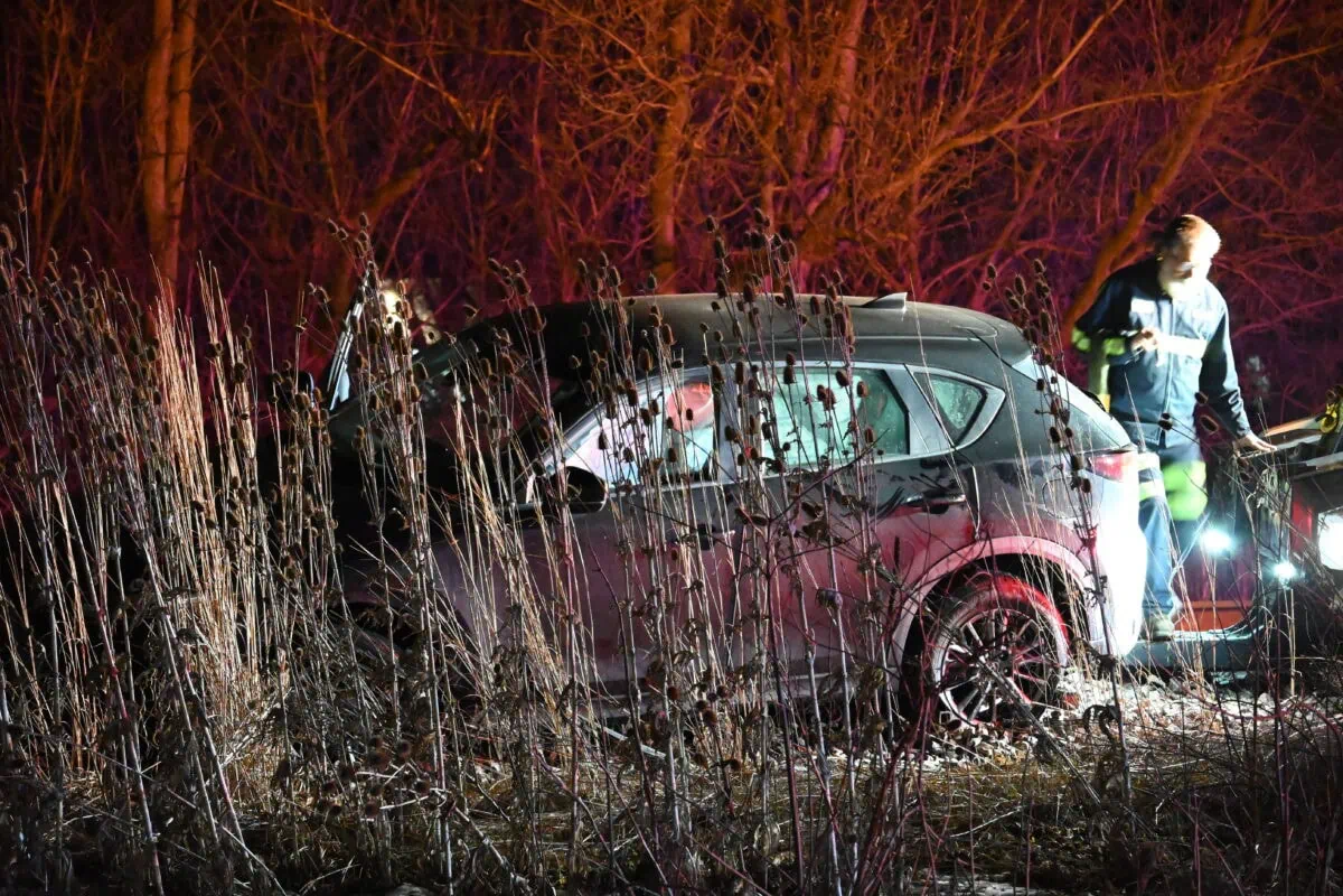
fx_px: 6155
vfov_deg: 8.3
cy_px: 448
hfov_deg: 12.5
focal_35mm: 165
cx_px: 672
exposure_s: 1/13
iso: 12800
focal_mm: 110
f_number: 5
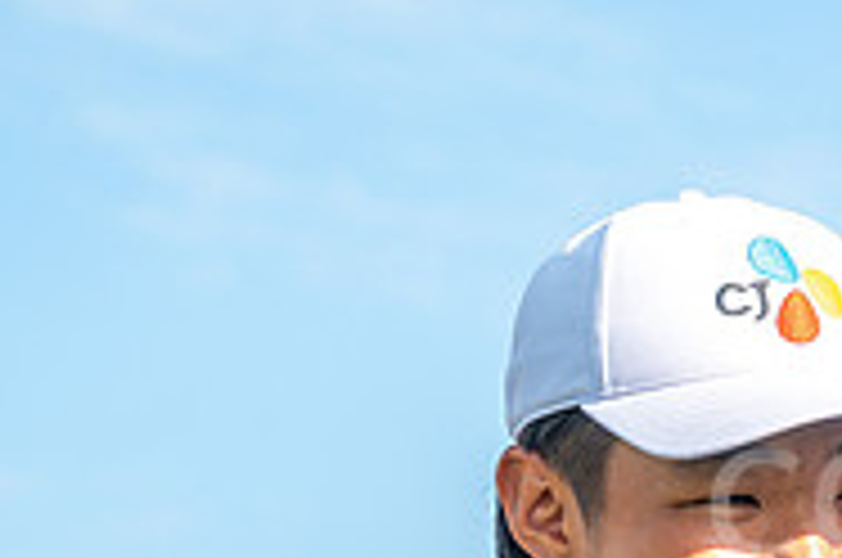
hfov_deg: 9.1
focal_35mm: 222
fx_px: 5183
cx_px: 1100
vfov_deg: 6.1
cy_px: 645
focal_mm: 62
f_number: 4.5
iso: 100
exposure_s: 1/640
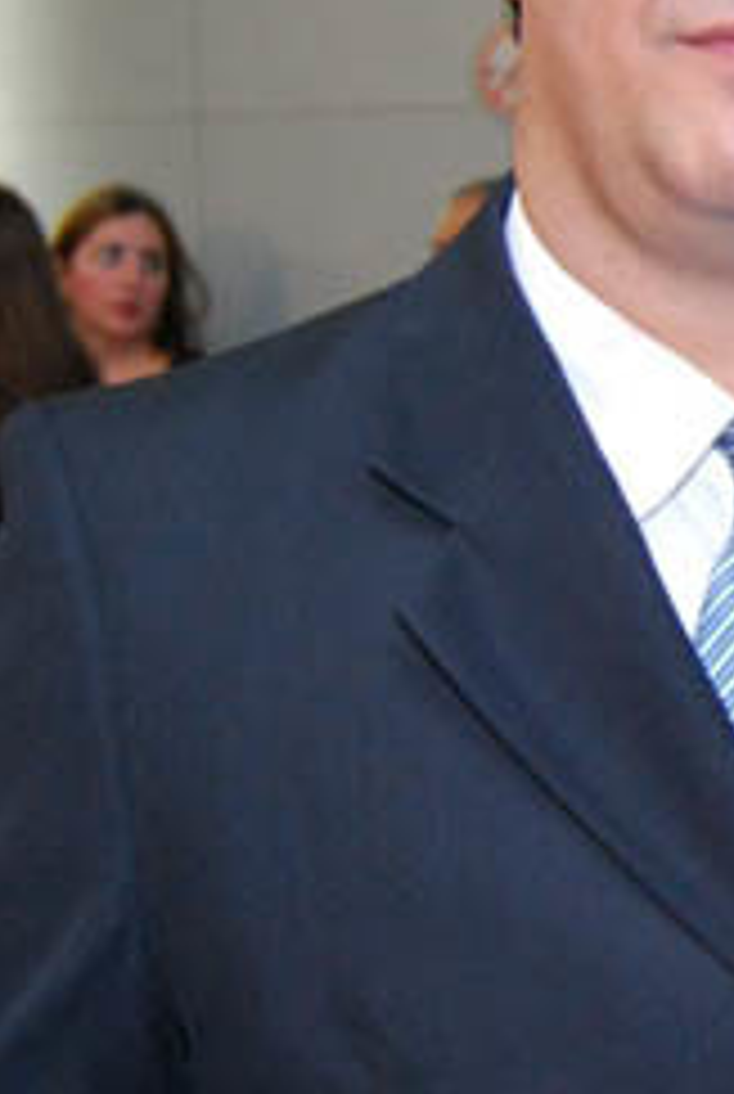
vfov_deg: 24.9
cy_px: 714
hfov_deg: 16.8
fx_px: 2467
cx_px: 603
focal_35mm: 81
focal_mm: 22
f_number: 3.8
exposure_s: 1/25
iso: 800
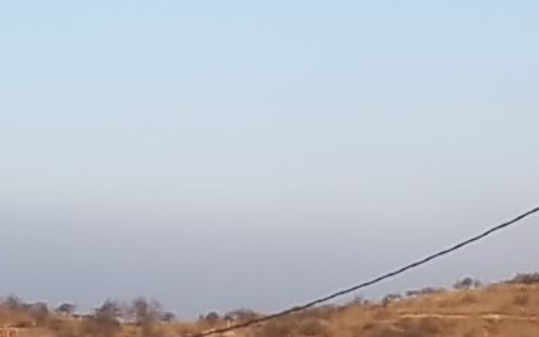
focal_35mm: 135
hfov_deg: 15.4
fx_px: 1982
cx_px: 171
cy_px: 81
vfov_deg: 9.7
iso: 80
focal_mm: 6.5
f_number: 8
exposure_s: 1/80
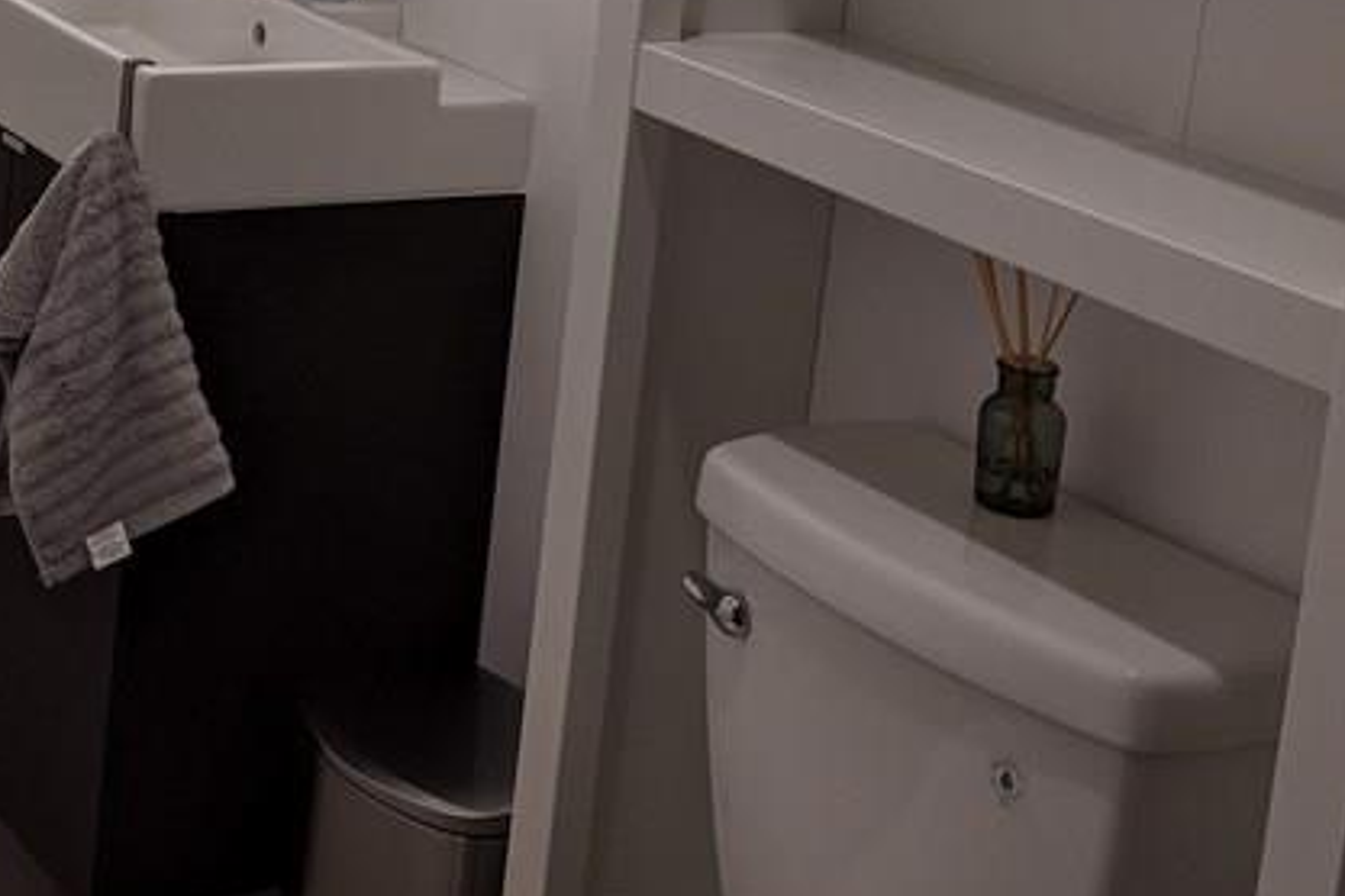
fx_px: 2578
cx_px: 294
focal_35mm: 69
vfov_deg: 18.8
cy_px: -151
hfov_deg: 28.7
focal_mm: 4.44
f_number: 1.8
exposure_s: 1/120
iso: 66
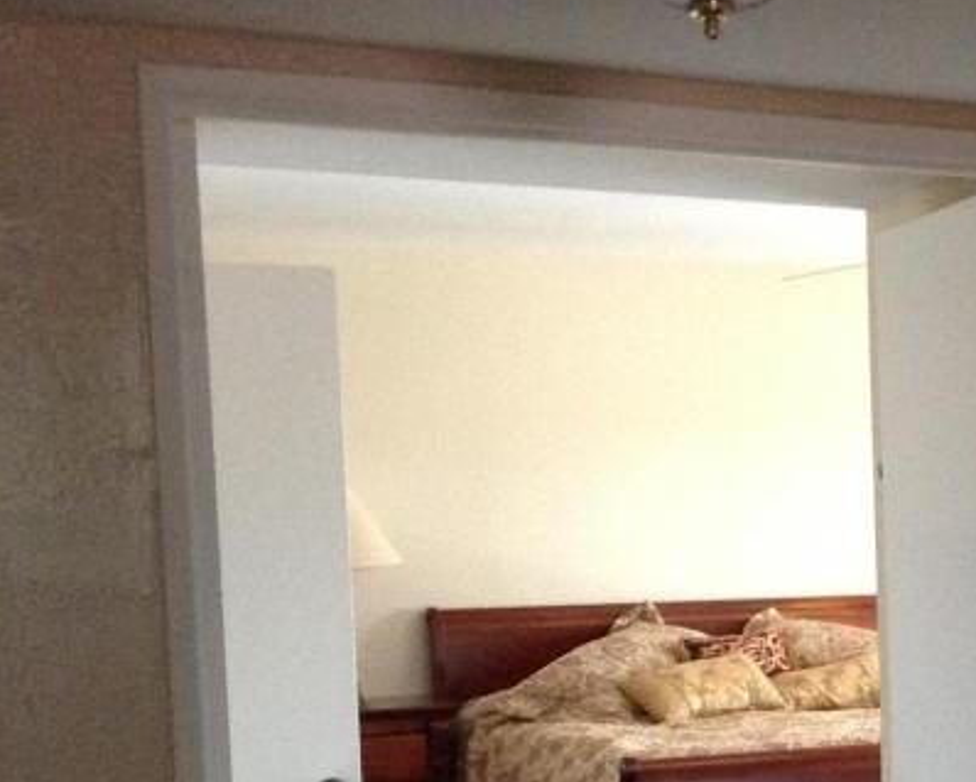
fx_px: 2399
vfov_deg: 18.1
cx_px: 1042
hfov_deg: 21.9
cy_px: 745
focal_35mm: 83
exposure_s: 1/17
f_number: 2.4
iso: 250
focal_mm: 3.3
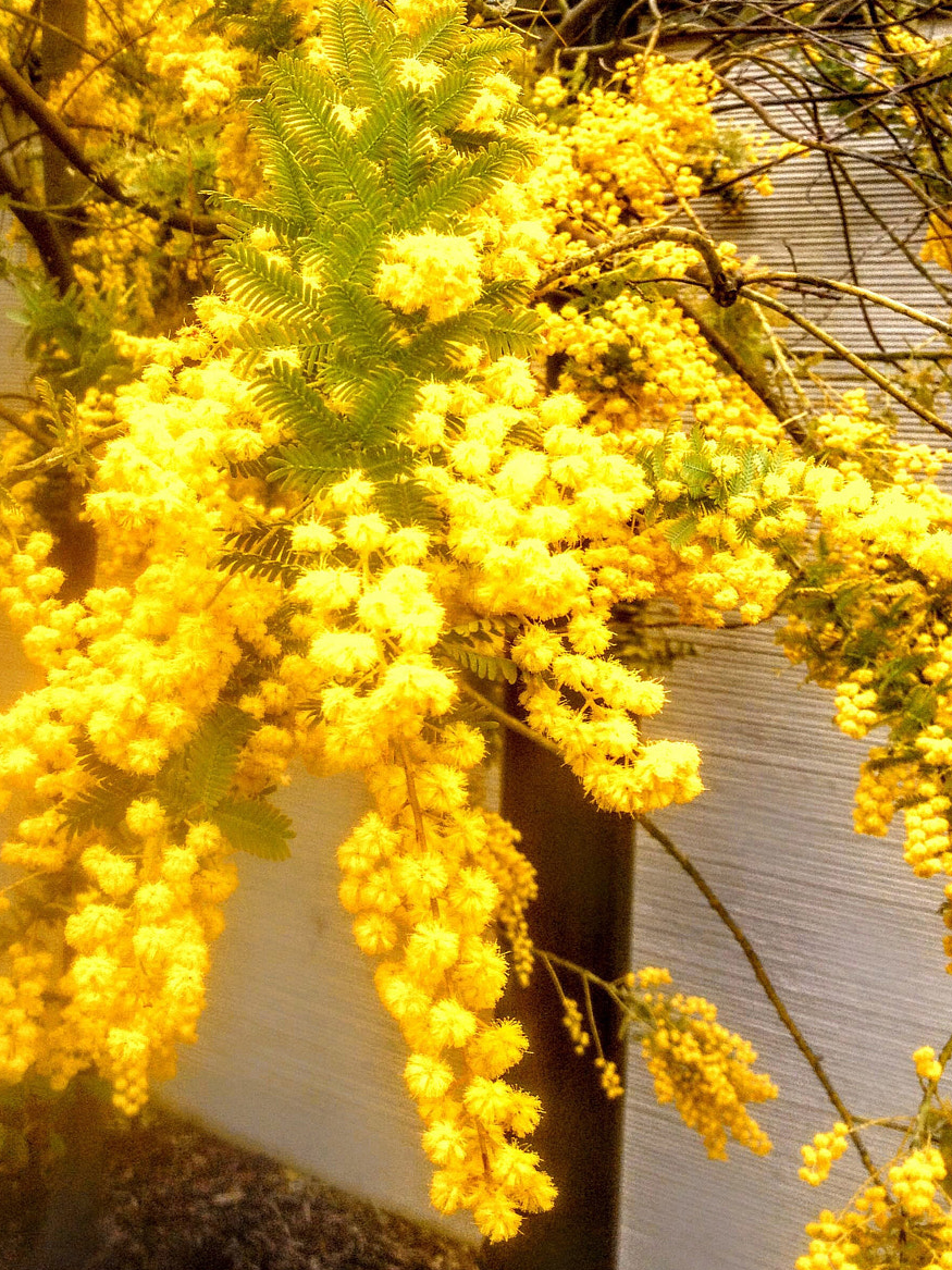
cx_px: 323
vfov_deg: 39.6
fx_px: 1760
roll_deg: -0.7
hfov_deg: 30.1
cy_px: 532
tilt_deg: -6.1
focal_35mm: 48
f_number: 2.4
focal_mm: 4.28
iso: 50
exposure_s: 1/569
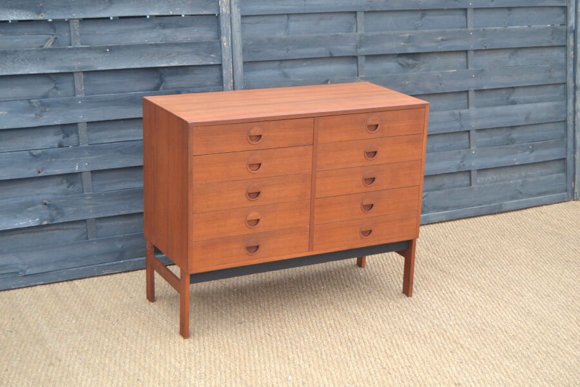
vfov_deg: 22.6
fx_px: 967
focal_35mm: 60
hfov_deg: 33.4
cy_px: 194
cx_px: 290
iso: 400
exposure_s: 1/100
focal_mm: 40
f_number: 5
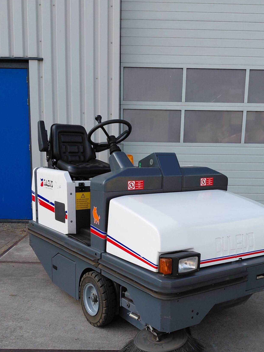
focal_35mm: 39
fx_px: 397
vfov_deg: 47.3
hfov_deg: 36.8
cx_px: 135
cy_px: 227
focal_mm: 4.69
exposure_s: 1/1352
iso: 50
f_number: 1.8
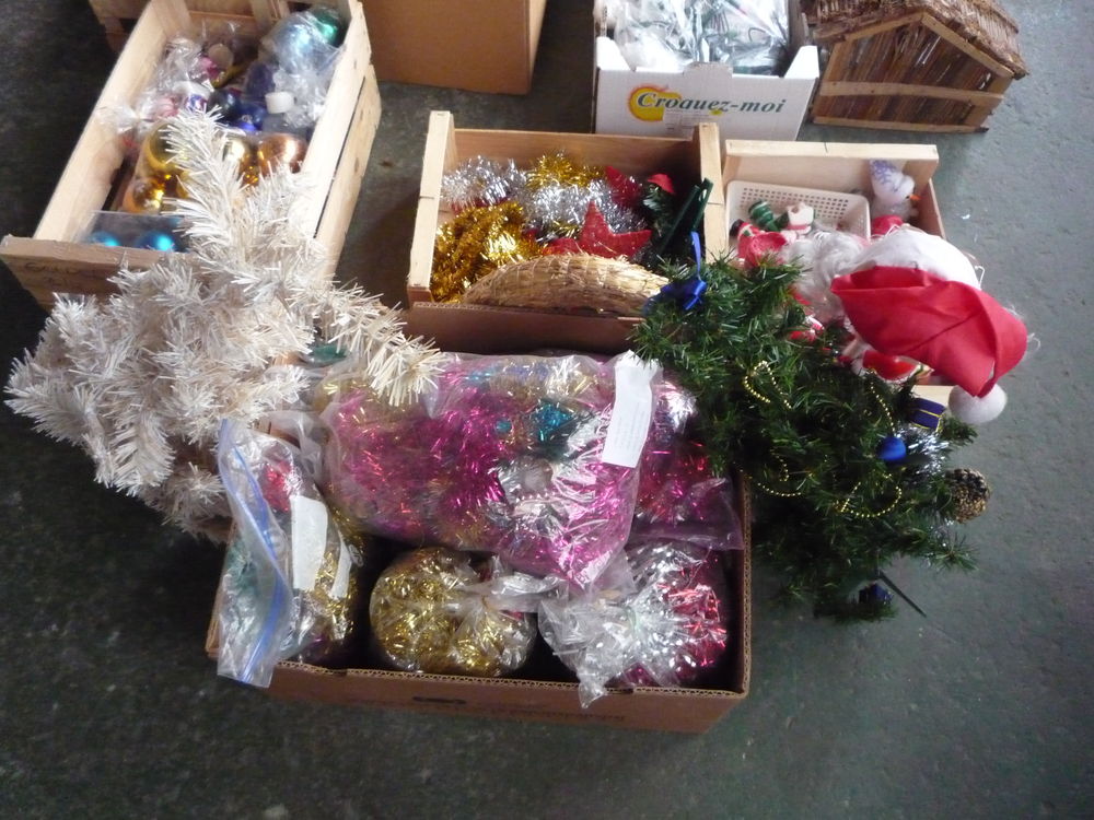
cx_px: 547
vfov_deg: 46.8
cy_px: 410
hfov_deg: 60.0
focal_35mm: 30
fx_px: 948
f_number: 3.3
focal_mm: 5.2
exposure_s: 1/30
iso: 800
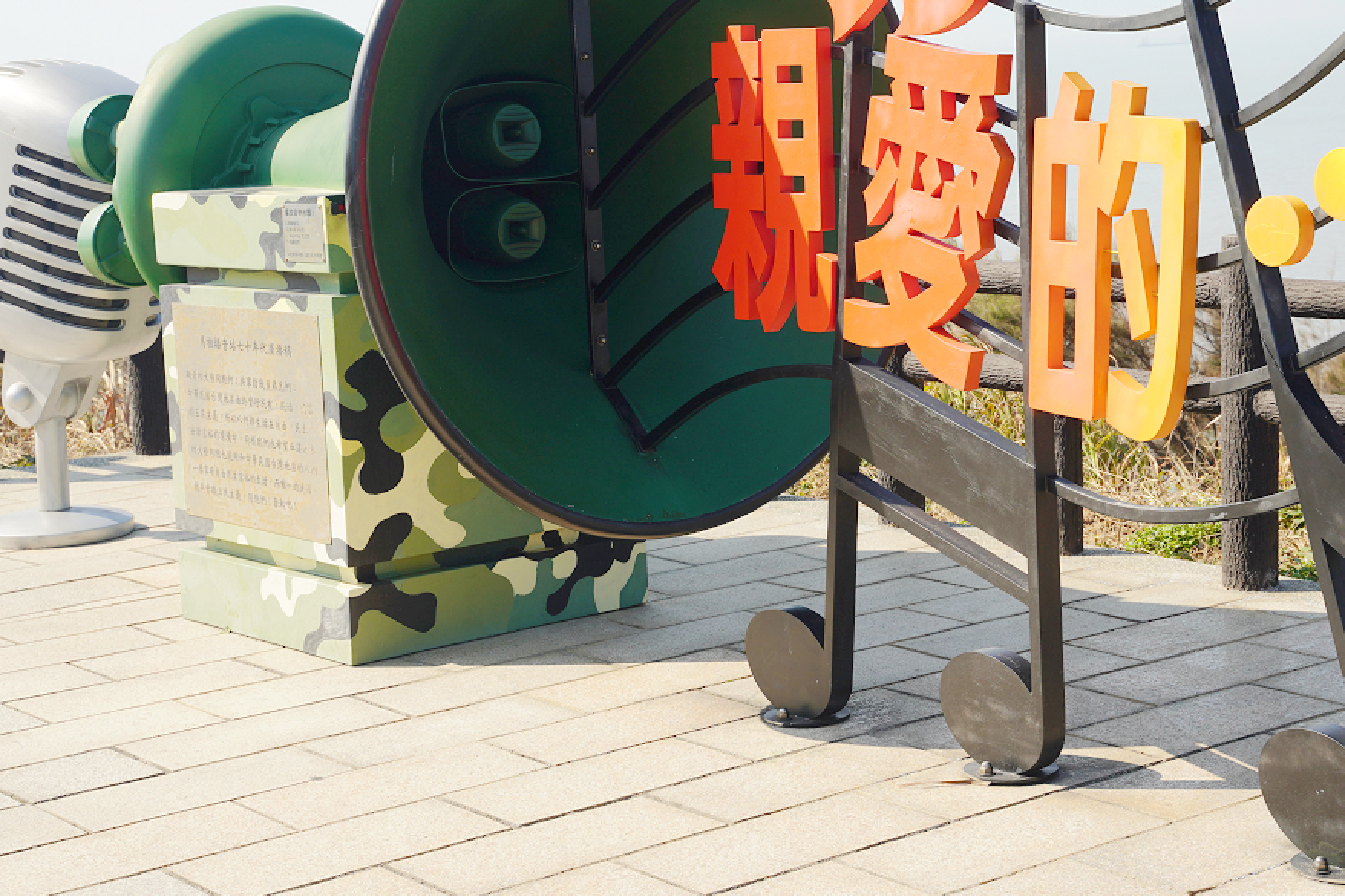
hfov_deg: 30.0
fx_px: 2503
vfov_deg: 20.2
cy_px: 293
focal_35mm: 67
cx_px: 839
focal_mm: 49
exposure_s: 1/125
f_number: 8
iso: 100
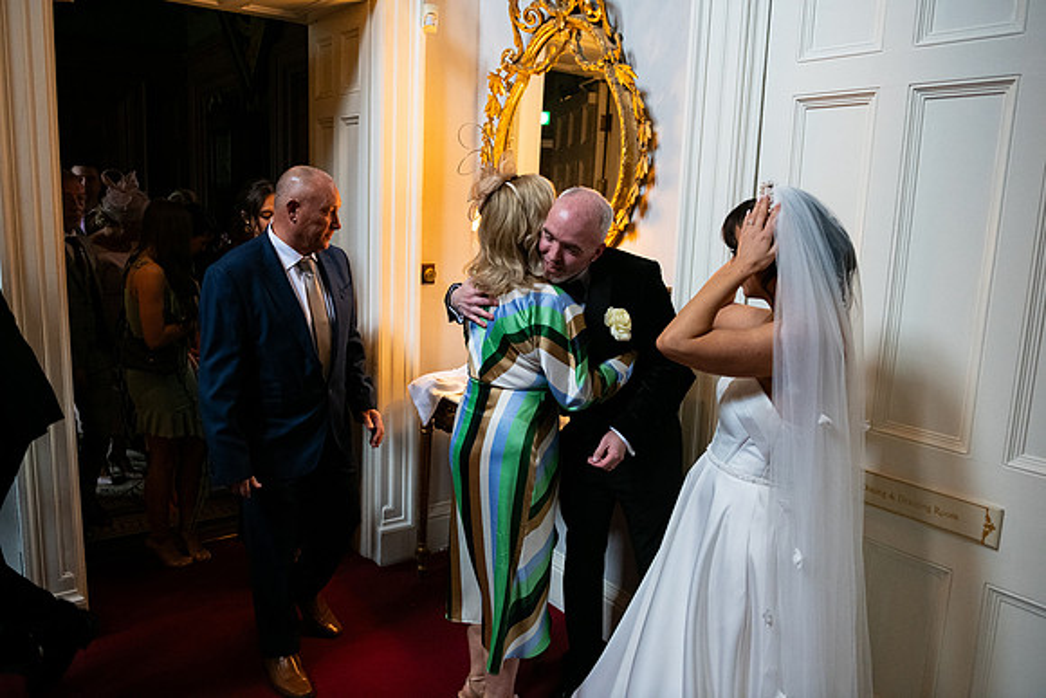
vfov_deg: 46.4
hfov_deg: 65.5
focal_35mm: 28
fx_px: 814
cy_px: 349
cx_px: 523
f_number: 3.5
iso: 1600
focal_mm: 28
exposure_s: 1/160
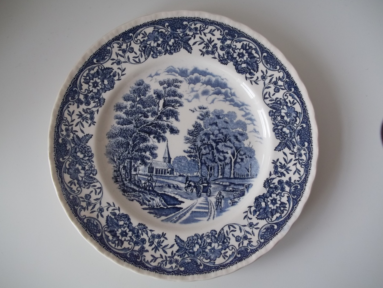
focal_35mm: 33
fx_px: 365
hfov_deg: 55.3
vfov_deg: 42.9
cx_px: 186
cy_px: 143
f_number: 2.9
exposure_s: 1/50
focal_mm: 5.7
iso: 64
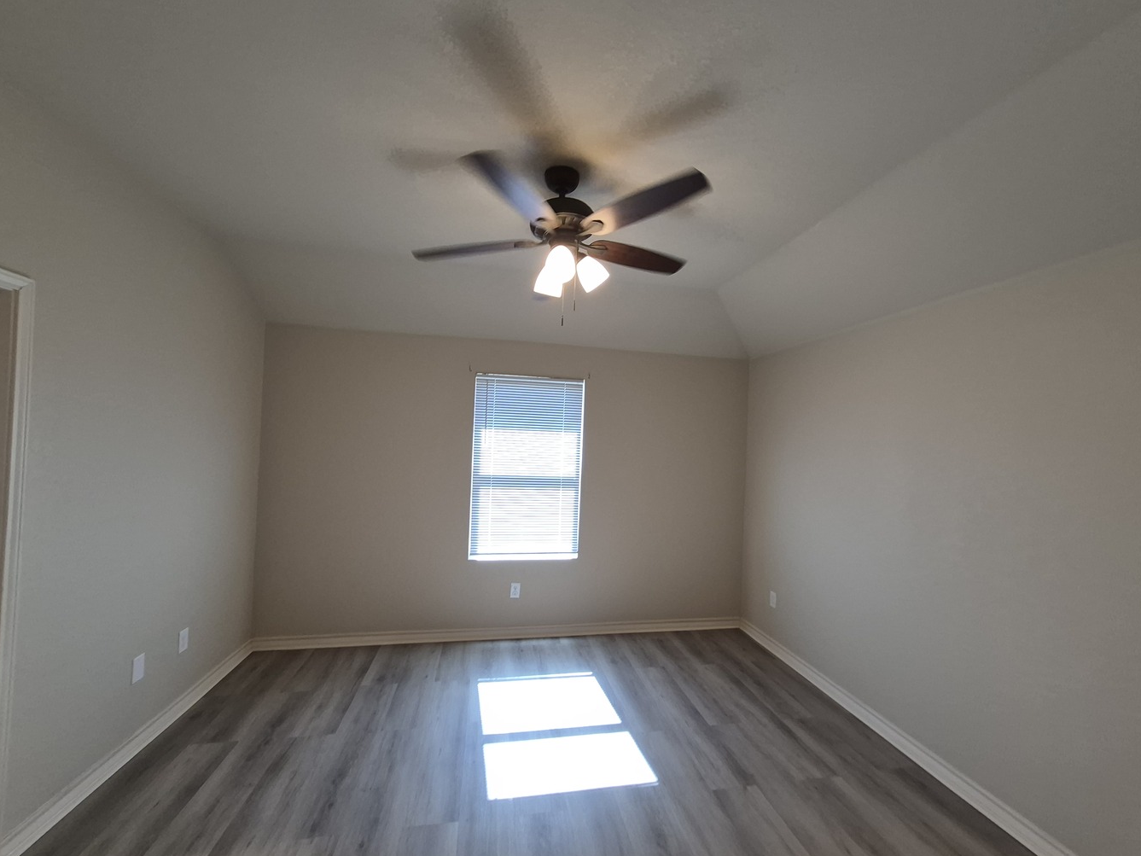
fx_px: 462
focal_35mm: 14
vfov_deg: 85.7
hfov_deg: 102.0
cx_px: 597
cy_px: 433
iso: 100
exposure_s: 1/60
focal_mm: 1.74
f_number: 2.2
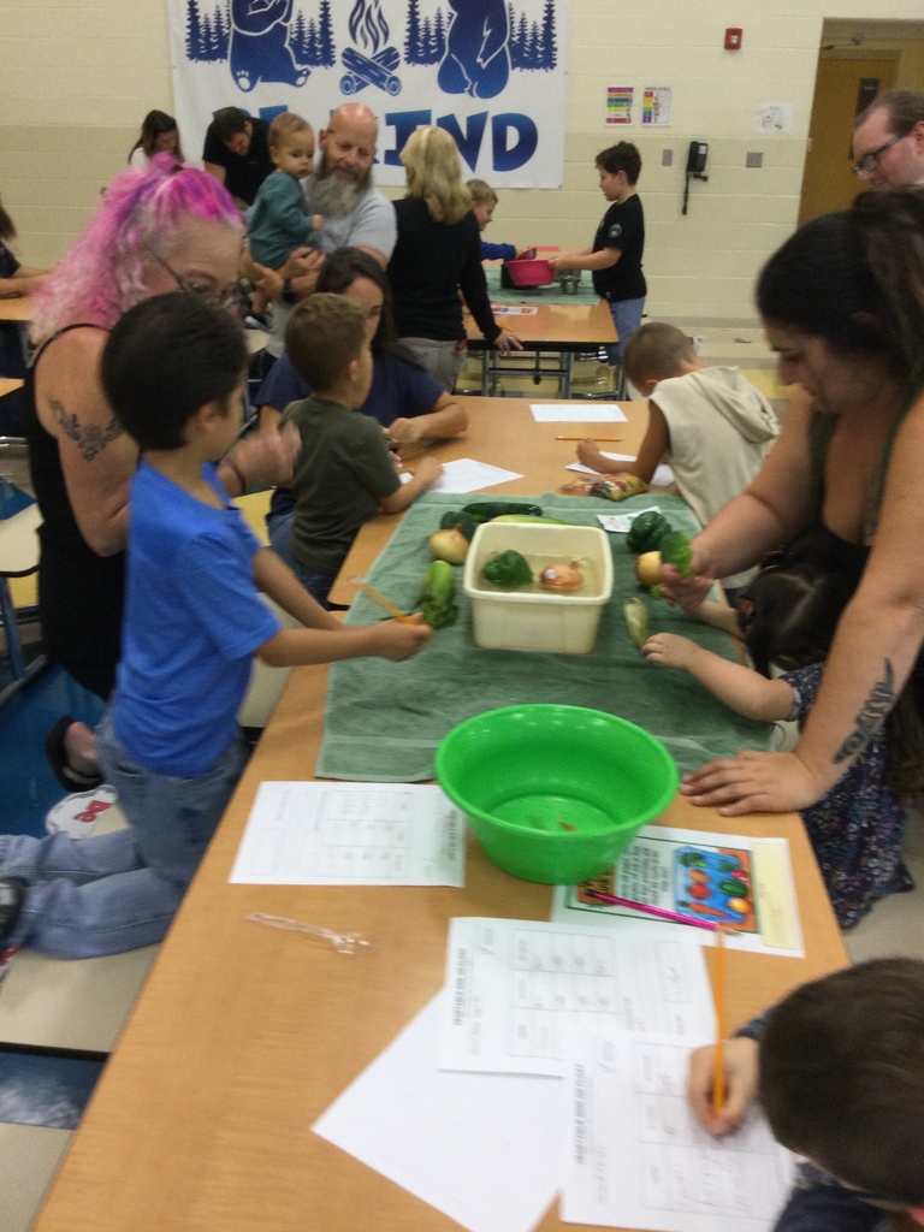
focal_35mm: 31
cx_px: 462
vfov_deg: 58.4
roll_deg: -1.8
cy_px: 616
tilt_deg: -23.5
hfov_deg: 45.4
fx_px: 1103
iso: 50
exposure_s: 1/30
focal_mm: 3.3
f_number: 2.4
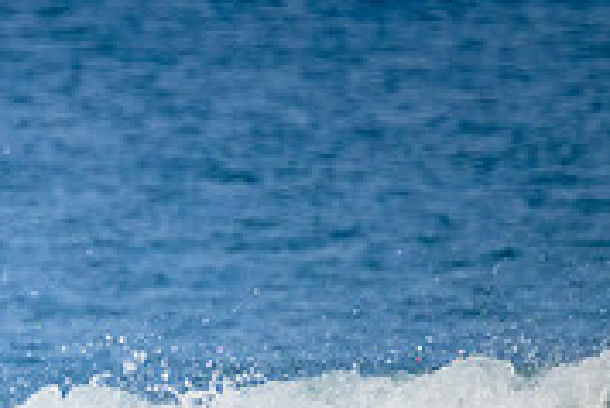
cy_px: 513
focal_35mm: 2601
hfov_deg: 0.8
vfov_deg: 0.5
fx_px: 44107
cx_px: -336
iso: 2000
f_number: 11
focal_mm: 800
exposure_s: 1/1250
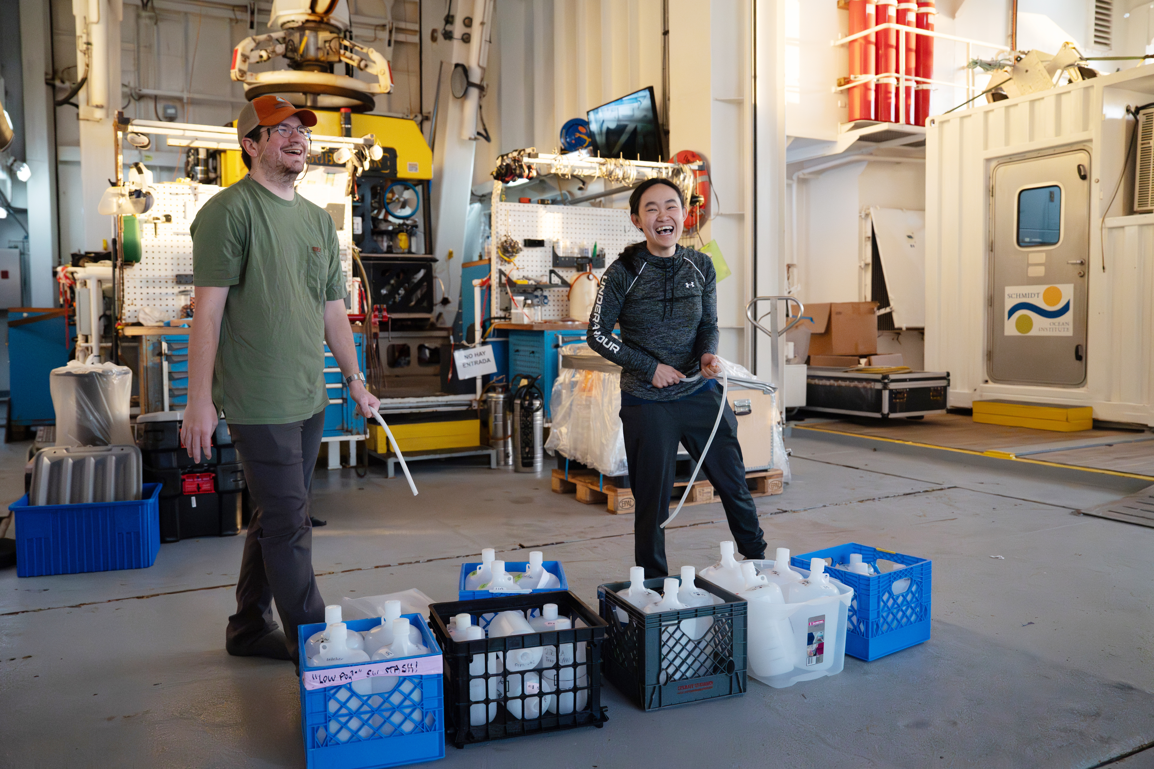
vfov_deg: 46.4
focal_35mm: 28
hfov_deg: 65.5
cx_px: 577
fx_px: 898
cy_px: 384
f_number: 2.8
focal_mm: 28
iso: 12800
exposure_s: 1/5000
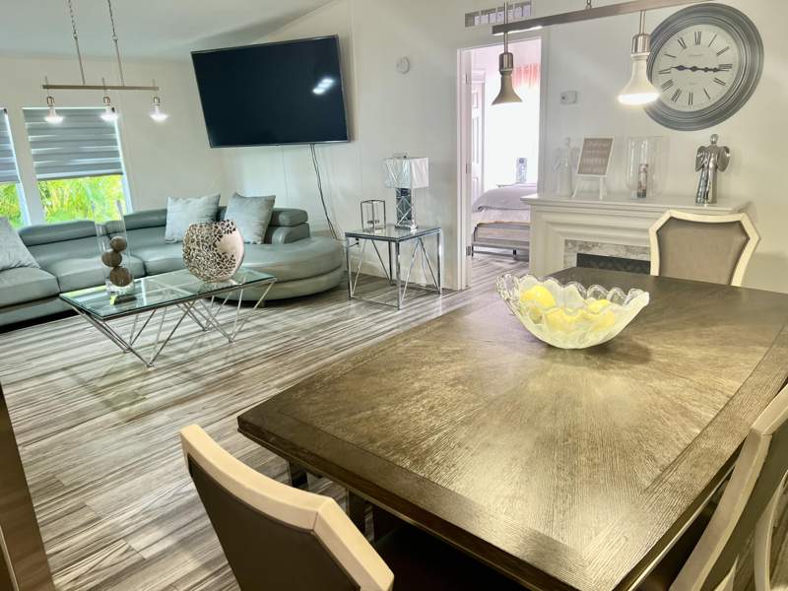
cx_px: 394
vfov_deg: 53.1
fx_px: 592
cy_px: 296
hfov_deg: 67.3
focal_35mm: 26
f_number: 1.5
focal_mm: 5.7
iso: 125
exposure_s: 1/120
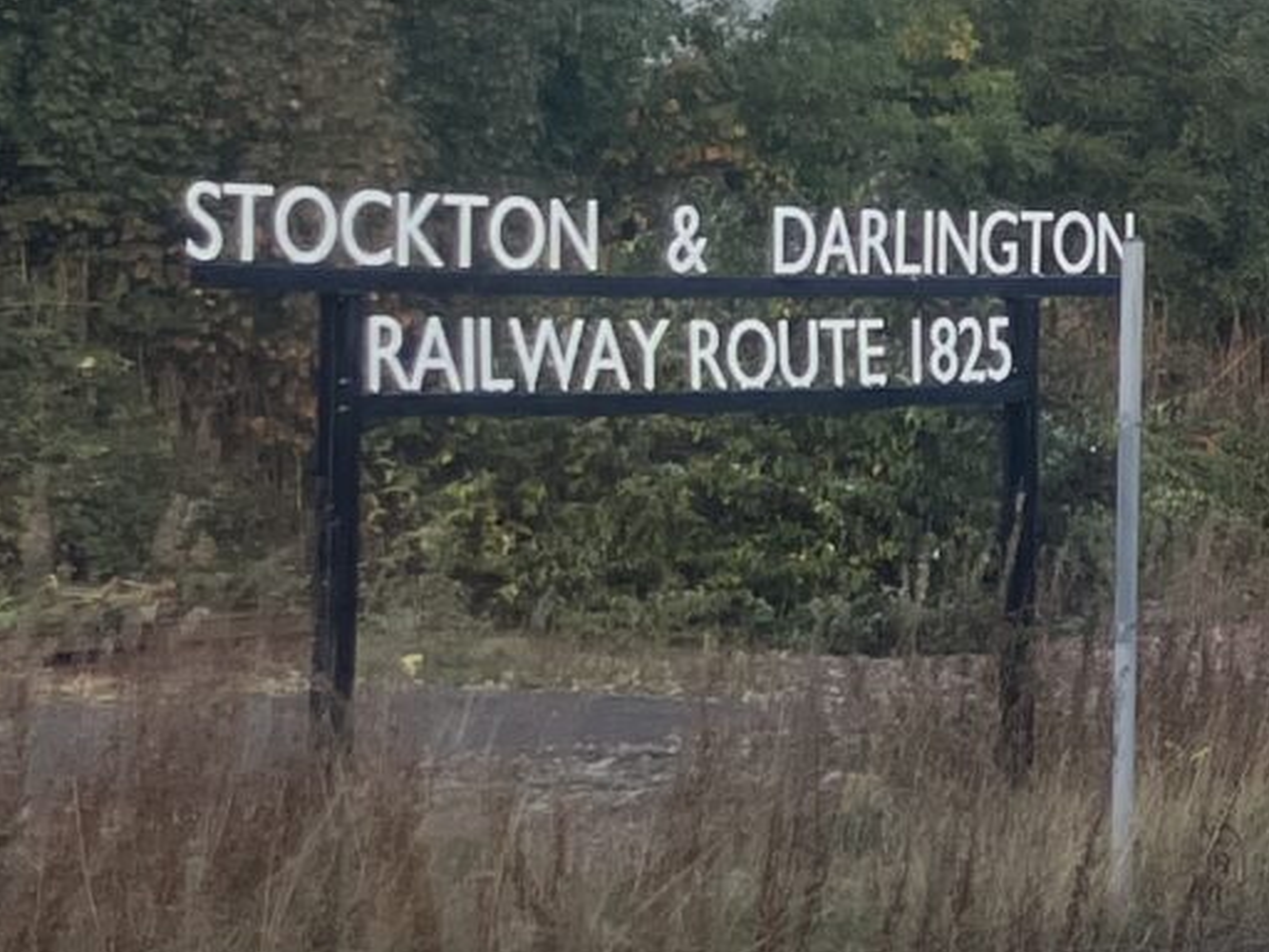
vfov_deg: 10.6
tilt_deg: +0.3
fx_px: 5132
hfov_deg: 11.5
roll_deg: -1.7
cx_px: 3071
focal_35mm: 140
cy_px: 337
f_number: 1.8
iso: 32
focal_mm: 3.99
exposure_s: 1/852
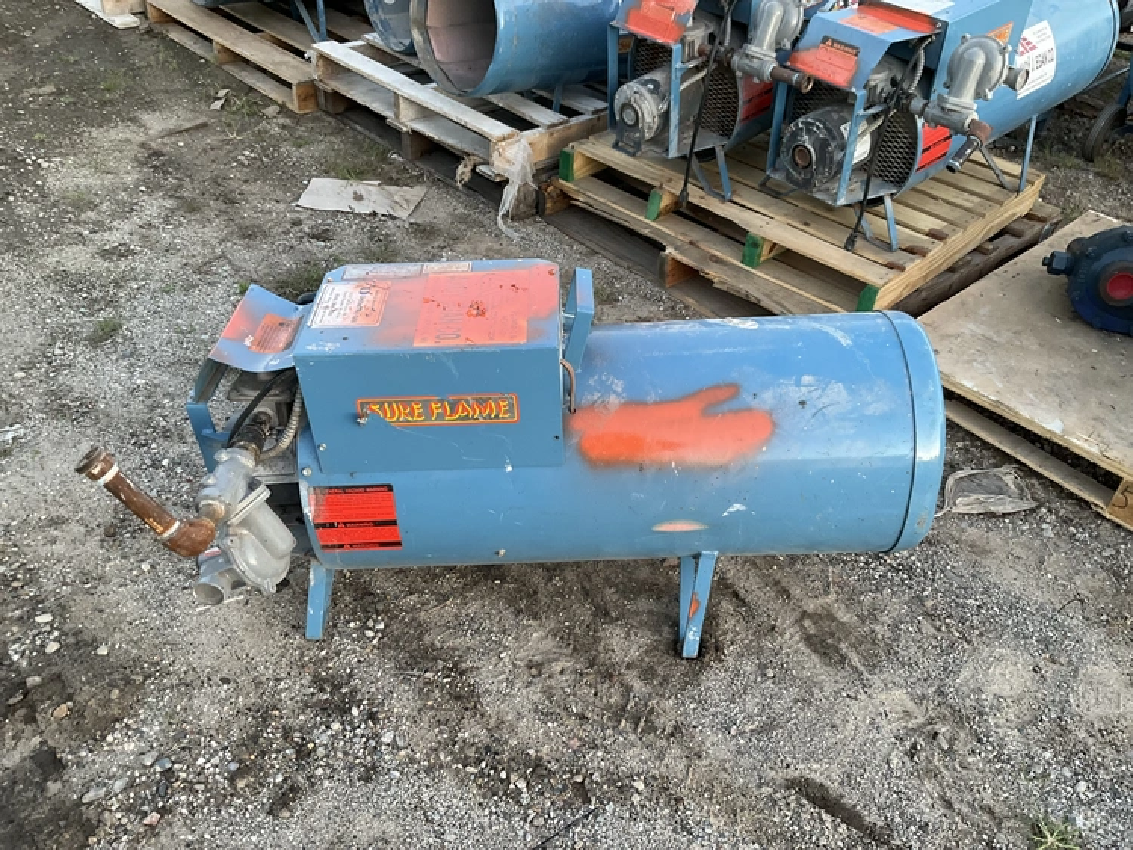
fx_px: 949
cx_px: 566
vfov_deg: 48.3
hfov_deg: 61.6
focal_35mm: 29
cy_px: 425
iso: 64
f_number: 1.8
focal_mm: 3
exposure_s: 1/110
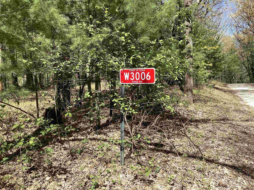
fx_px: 227
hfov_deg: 58.4
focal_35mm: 31
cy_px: 95
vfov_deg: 45.4
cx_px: 127
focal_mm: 3.3
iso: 25
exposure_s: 1/411
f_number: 2.4
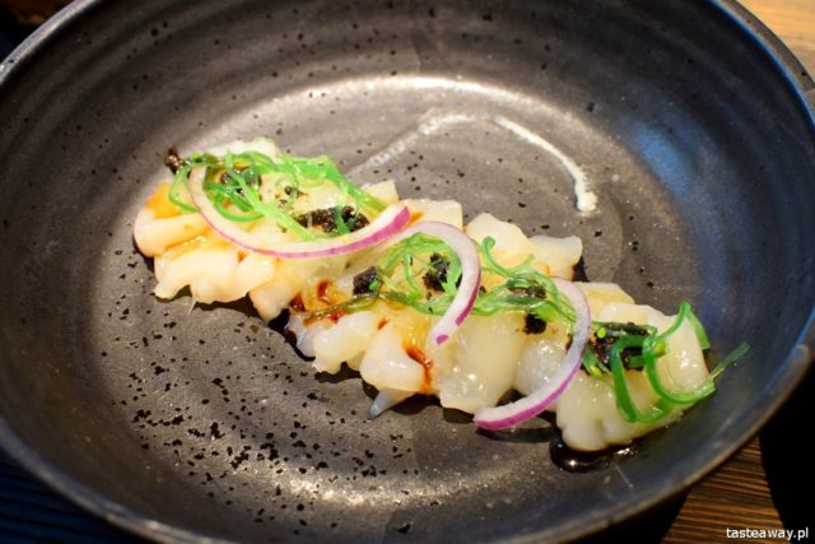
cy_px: 272
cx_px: 408
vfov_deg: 25.8
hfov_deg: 37.8
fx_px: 1189
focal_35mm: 52
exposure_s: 1/125
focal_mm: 35
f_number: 6.3
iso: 1600
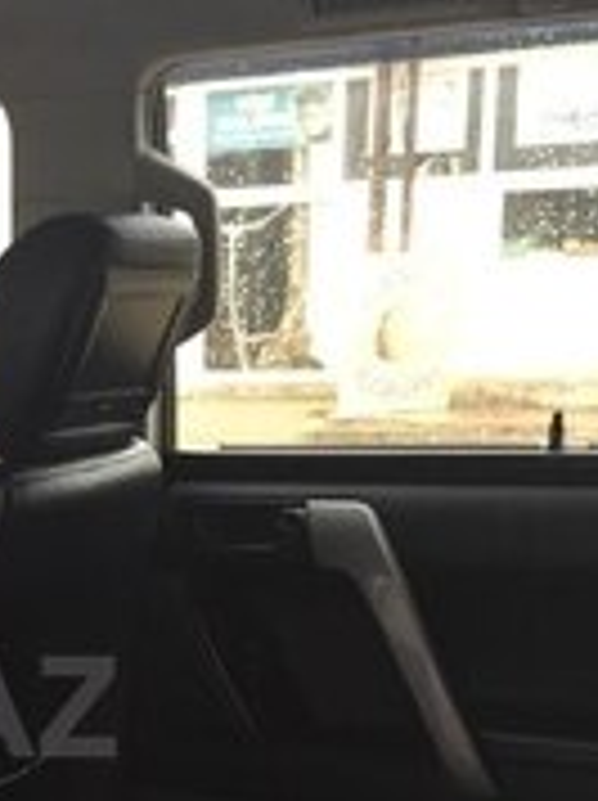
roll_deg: +3.0
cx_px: -229
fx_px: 1870
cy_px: 706
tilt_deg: -13.4
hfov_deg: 16.9
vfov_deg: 23.6
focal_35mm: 81
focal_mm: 4.15
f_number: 2.2
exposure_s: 1/33
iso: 50
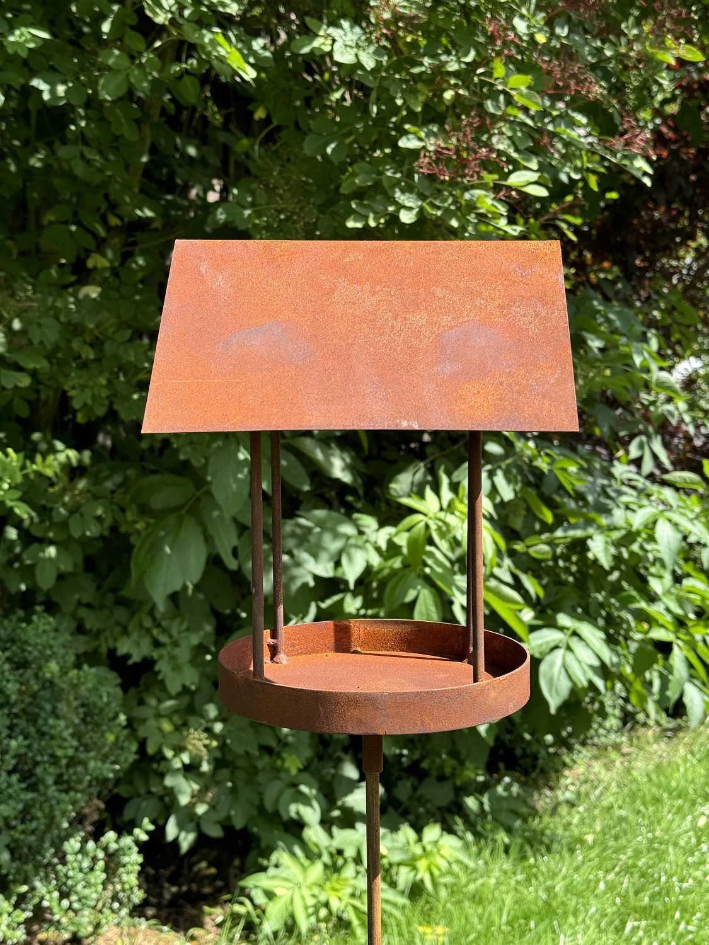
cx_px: 354
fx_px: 1311
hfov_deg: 30.3
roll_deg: -1.3
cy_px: 472
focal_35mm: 48
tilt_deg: -6.4
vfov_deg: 39.7
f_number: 1.78
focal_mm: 6.76
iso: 64
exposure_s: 1/1215
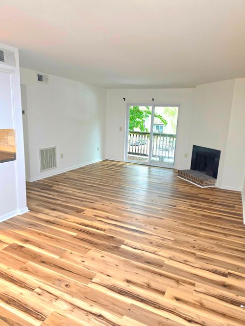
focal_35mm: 23
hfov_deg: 58.9
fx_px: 217
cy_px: 163
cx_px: 122
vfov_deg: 73.9
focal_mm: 6.5
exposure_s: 1/24
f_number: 1.4
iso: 64
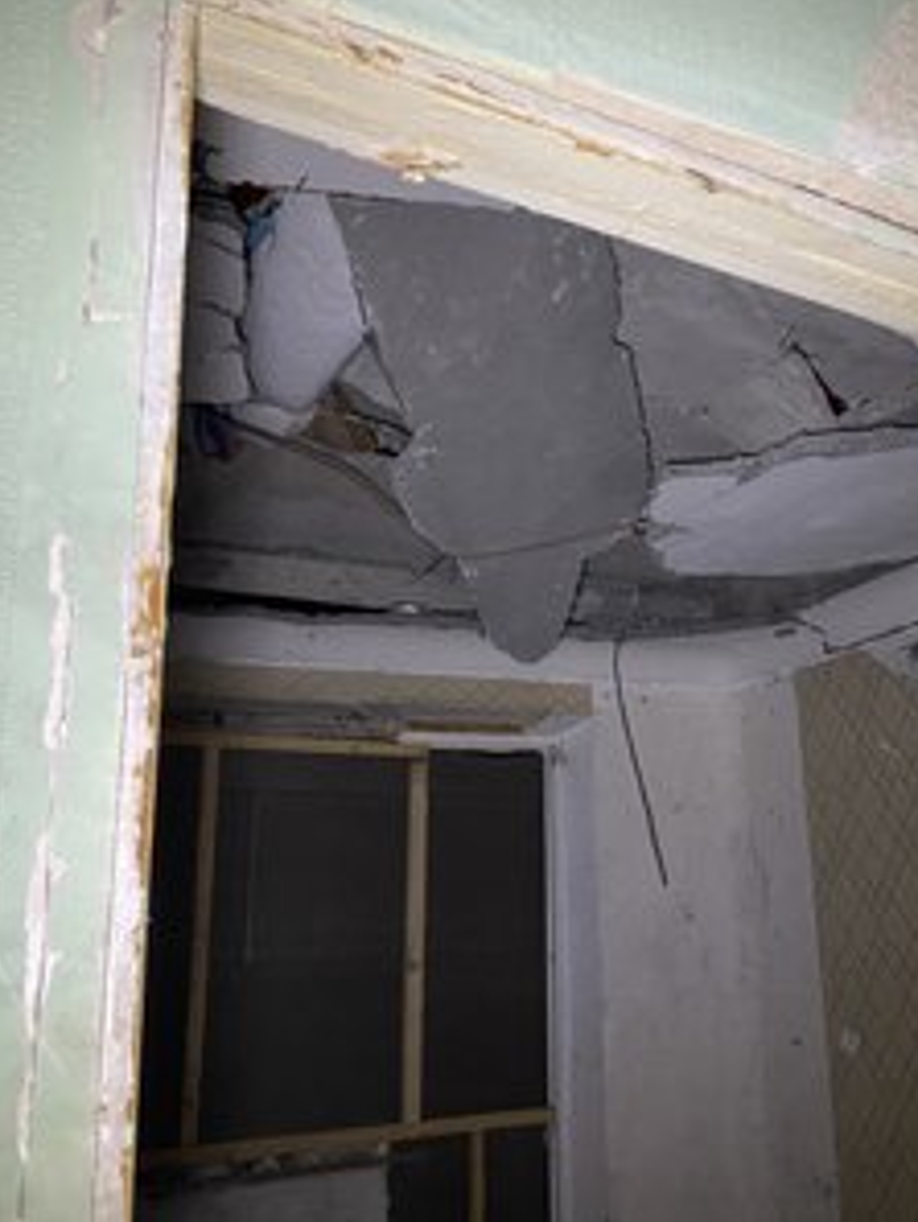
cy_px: 609
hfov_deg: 39.7
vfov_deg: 52.6
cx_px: 675
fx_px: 1237
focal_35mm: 35
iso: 250
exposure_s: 1/60
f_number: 1.8
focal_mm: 4.25
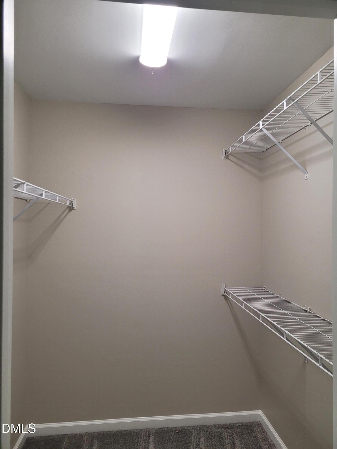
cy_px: 224
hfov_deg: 53.1
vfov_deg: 67.3
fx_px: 337
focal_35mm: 26
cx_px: 168
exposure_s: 1/120
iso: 160
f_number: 1.8
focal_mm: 5.4
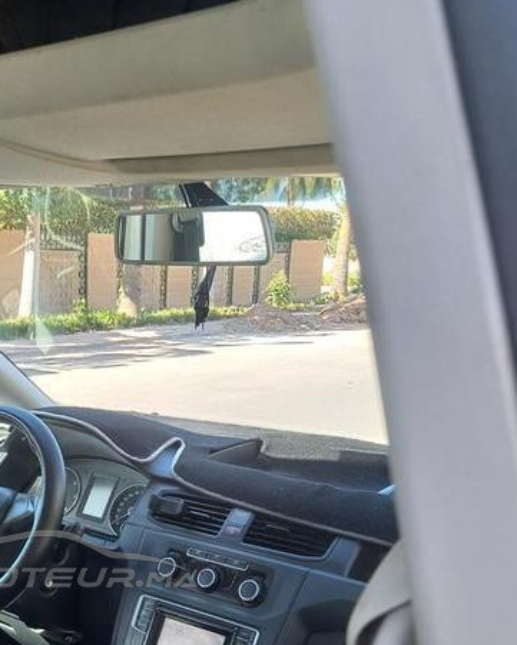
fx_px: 899
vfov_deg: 37.4
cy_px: 558
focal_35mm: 47
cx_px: 70
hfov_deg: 30.9
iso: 32
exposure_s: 1/50
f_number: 2
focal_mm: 4.6
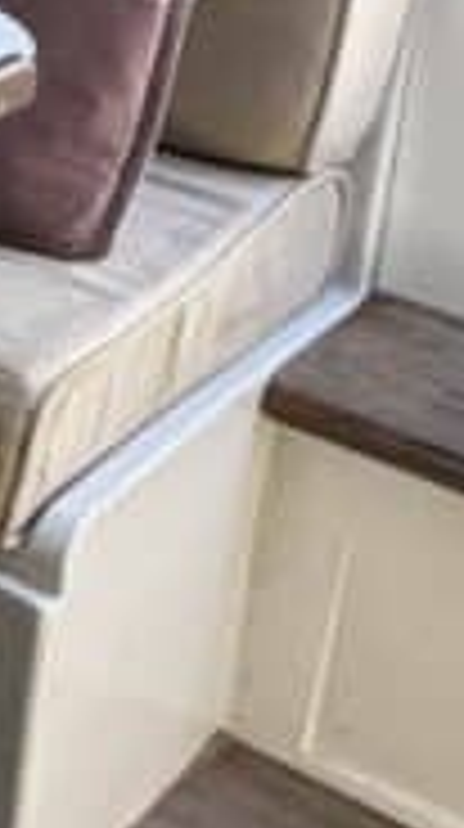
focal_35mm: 85
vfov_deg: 23.6
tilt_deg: -18.8
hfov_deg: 9.7
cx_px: -1045
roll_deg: +0.4
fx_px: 1866
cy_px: -58
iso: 160
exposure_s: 1/99
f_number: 2.2
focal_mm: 2.22
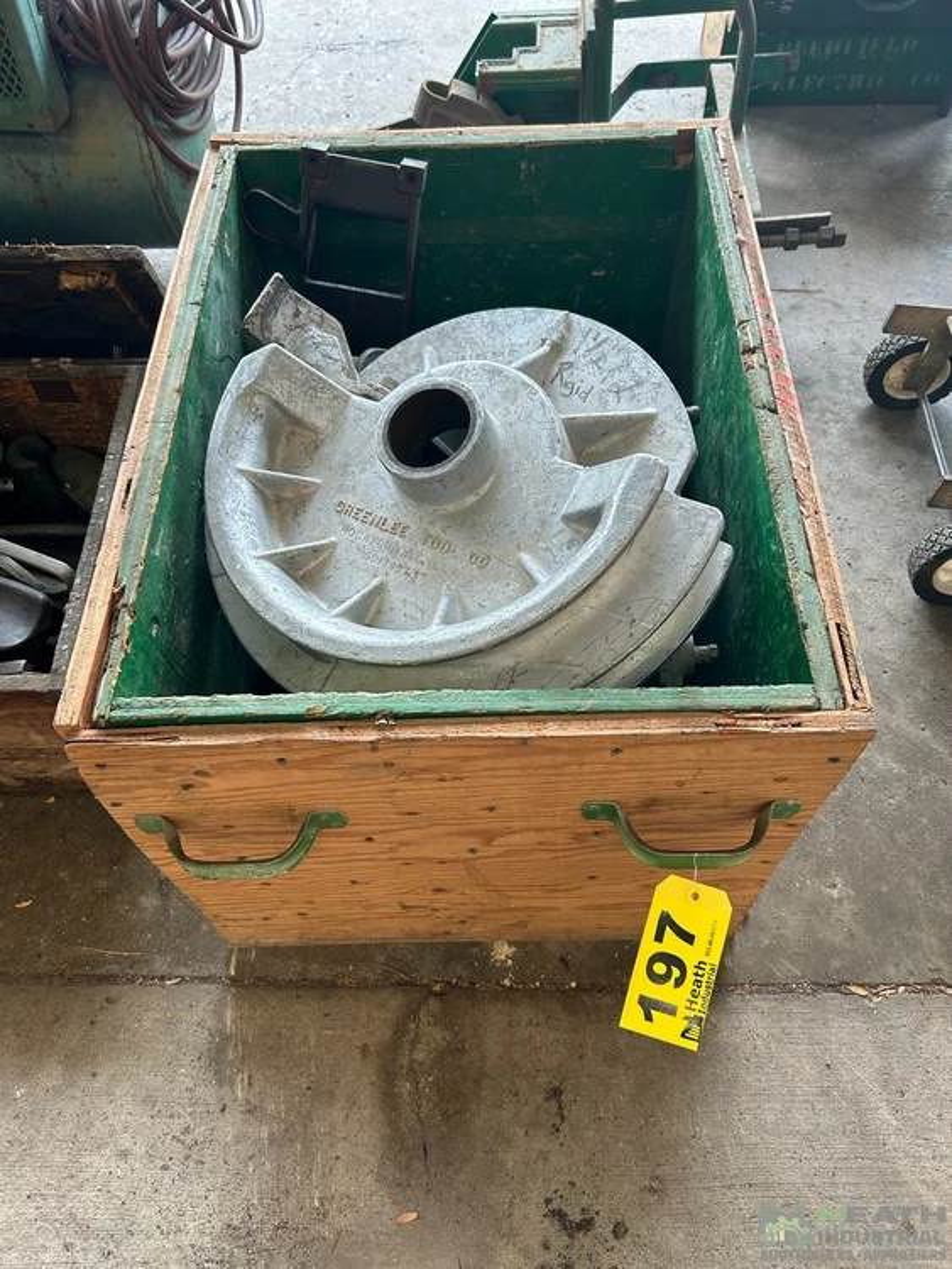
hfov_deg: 53.1
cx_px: 476
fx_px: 953
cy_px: 634
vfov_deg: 67.3
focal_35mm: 26
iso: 80
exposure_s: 1/120
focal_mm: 5.7
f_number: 1.5
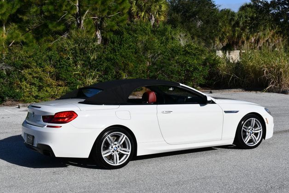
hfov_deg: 32.9
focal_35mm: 61
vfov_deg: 22.3
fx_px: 490
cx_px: 144
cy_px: 97
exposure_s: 1/320
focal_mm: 30
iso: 100
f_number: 9
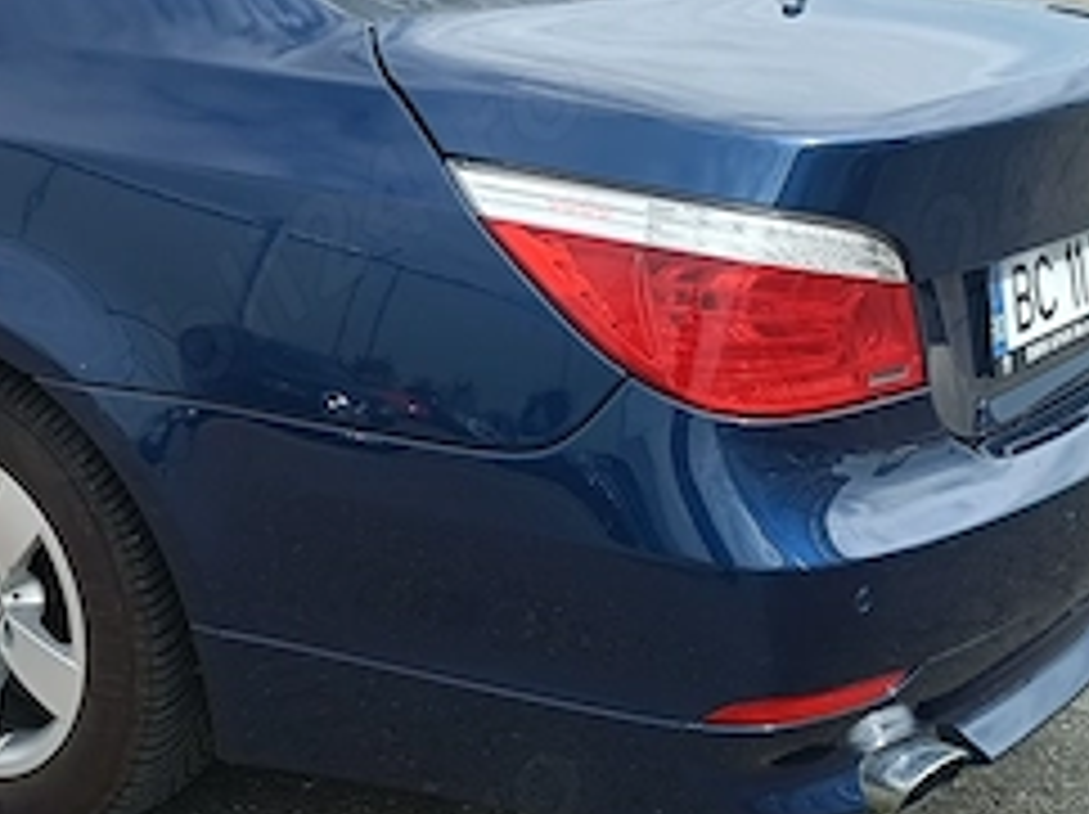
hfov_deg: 29.0
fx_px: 1949
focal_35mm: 62
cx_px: -22
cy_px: 324
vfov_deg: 23.6
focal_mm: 4.7
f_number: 1.7
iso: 50
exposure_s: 1/470
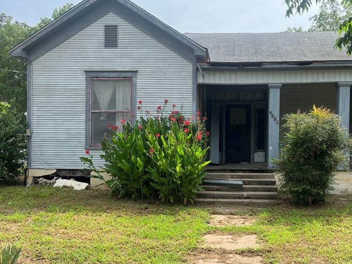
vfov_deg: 41.7
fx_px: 346
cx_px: 223
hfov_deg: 53.3
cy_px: 145
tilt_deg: -1.8
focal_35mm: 34
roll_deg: -1.3
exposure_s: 1/1311
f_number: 1.5
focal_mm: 5.7
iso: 50
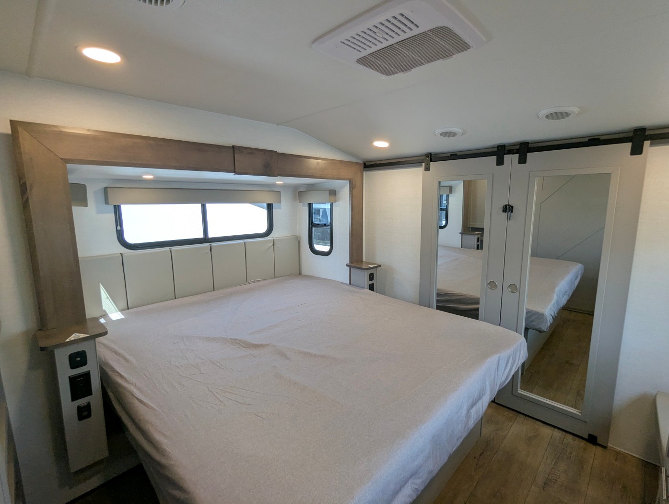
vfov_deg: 78.2
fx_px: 310
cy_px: 252
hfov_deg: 94.4
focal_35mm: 16
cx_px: 334
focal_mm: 2.35
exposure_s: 1/125
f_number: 2.2
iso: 83
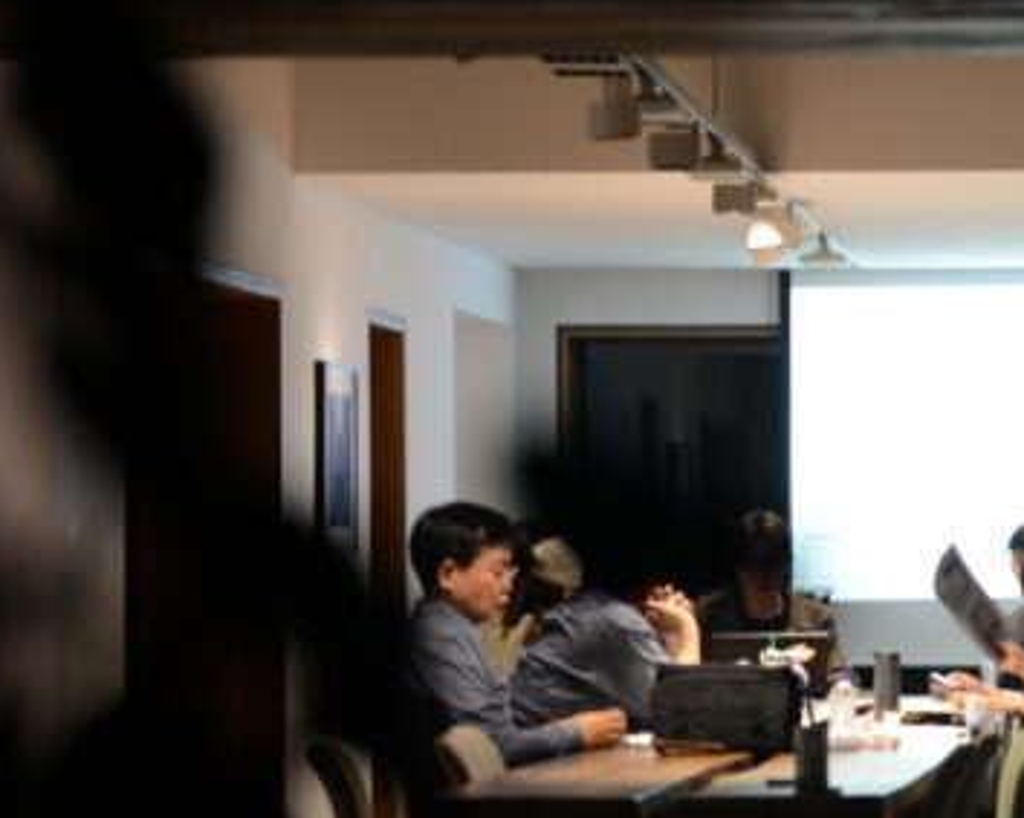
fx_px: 5757
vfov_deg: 8.1
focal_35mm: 190
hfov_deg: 10.1
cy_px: 565
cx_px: 1082
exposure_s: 1/40
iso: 800
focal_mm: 70
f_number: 2.8
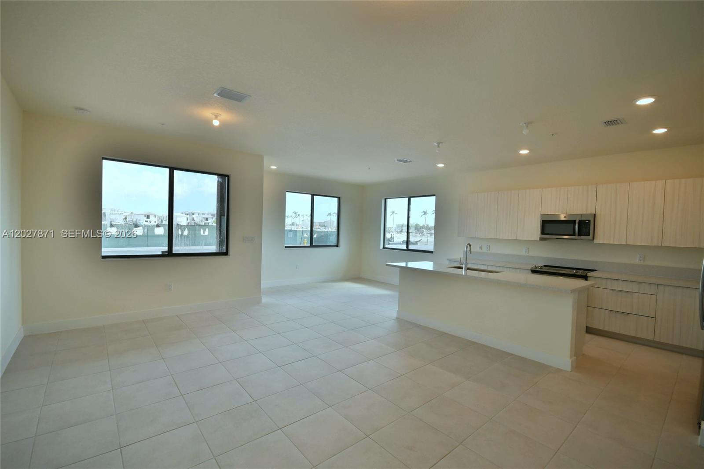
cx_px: 352
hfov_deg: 100.4
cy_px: 234
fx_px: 293
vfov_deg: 77.3
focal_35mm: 15
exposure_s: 1/160
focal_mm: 10
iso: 400
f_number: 6.3
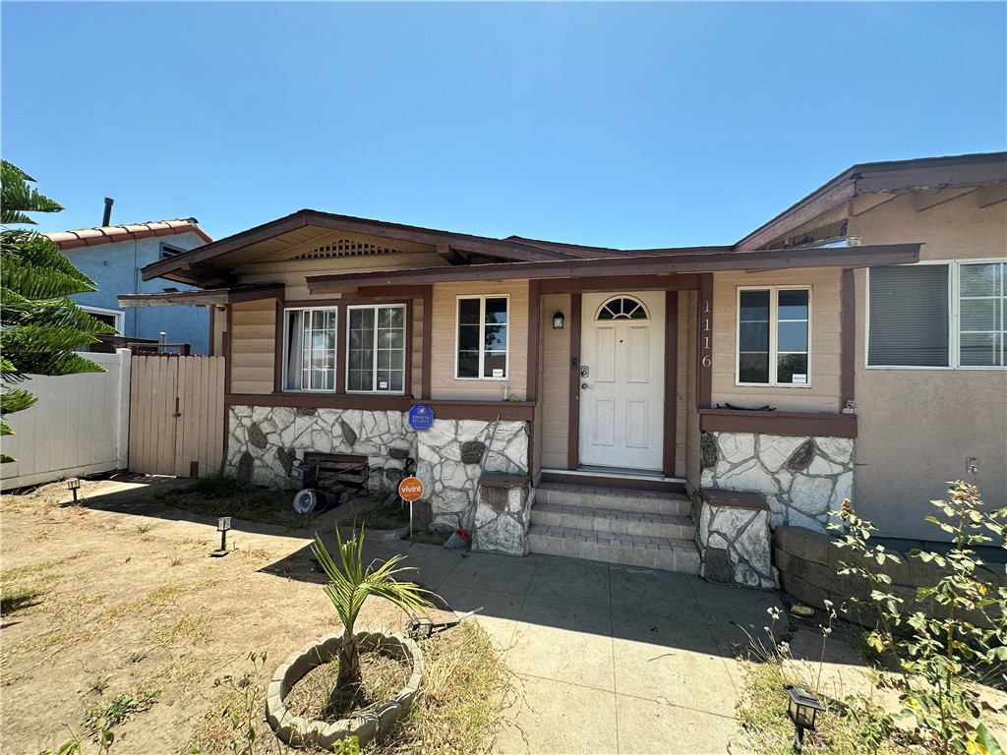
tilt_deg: +0.5
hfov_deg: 102.1
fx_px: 407
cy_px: 378
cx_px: 504
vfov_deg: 85.7
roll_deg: -3.5
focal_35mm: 14
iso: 40
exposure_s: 1/654
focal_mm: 2.22
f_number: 2.2
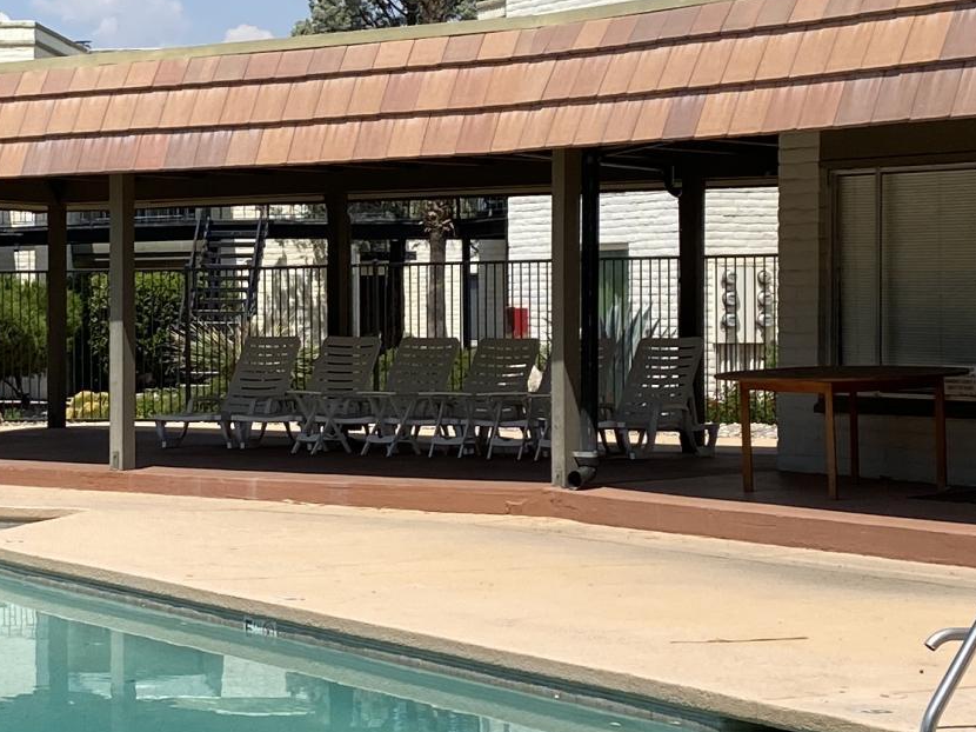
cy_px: 351
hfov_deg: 20.5
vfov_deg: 15.7
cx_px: 132
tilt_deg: -0.5
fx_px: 2650
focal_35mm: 94
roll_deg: -0.3
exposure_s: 1/4444
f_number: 1.8
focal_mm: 4.25
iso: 32
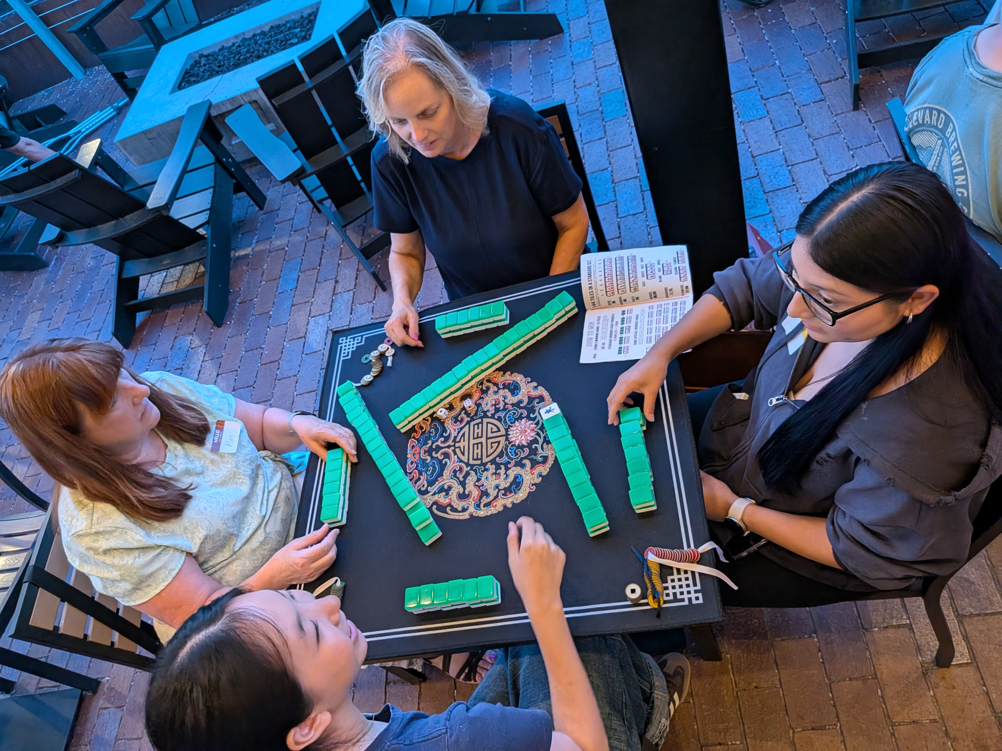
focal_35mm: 24
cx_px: 501
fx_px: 695
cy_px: 376
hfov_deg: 71.6
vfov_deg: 56.8
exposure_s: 1/120
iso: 997
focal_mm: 4.53
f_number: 1.7
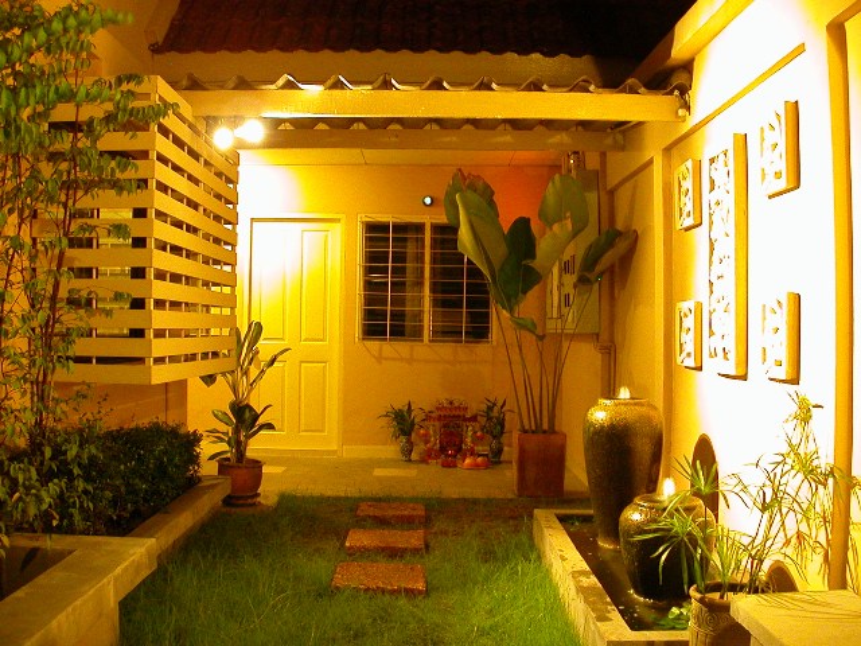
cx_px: 430
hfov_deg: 50.1
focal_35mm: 37
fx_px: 920
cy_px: 323
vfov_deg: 38.7
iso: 400
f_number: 2.7
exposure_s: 1/1.6
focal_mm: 5.6
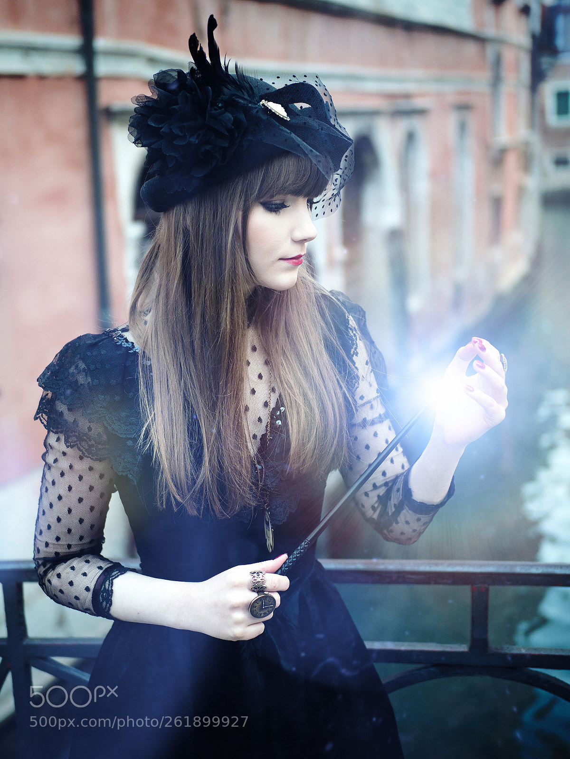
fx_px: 1098
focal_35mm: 50
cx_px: 285
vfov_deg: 38.2
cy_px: 380
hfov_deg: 29.1
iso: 200
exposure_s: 1/80
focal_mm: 25
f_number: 1.2
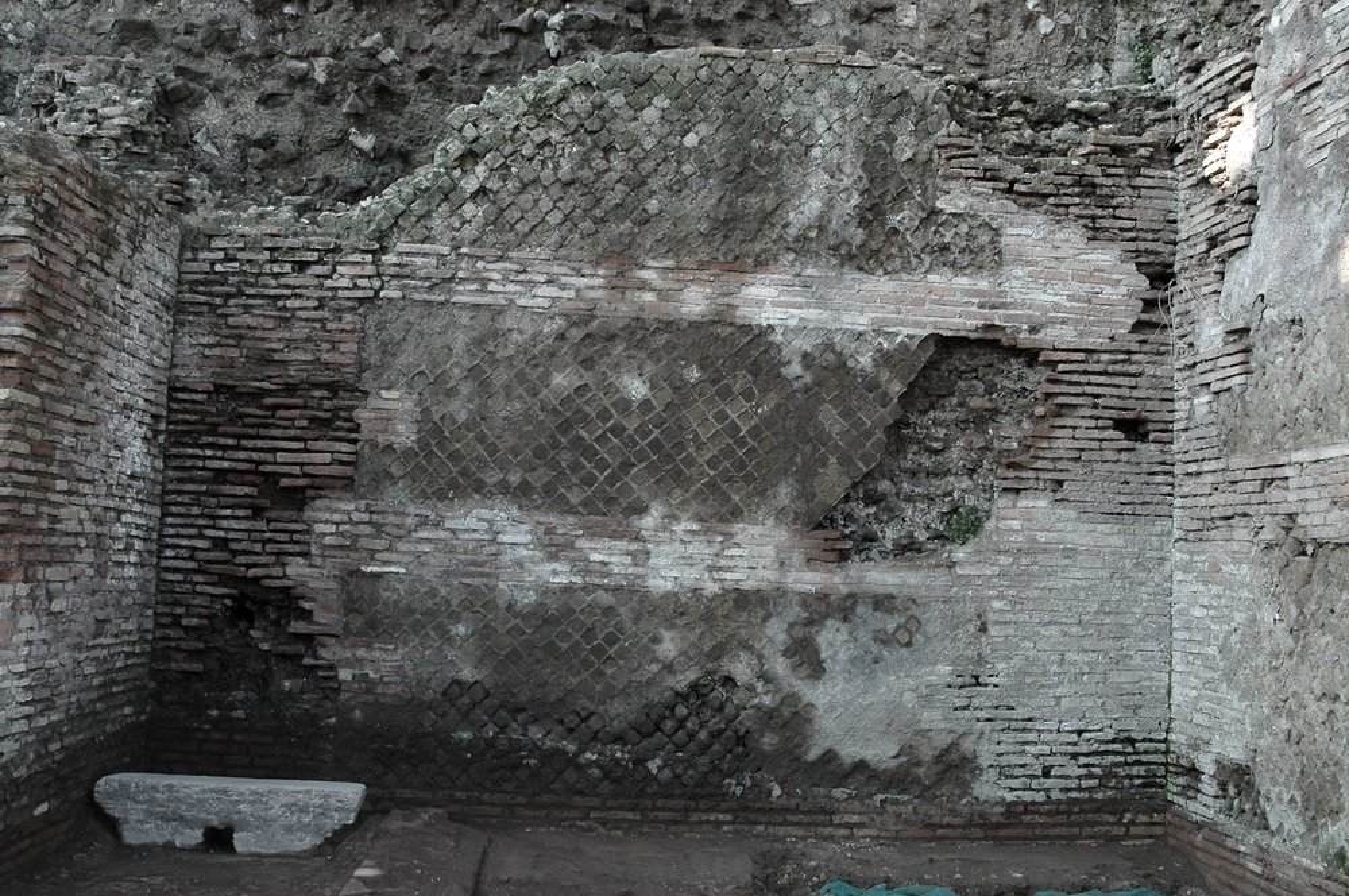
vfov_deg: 36.8
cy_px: 448
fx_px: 1347
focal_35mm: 36
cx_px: 674
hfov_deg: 53.2
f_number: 9
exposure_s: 1/50
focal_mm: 24
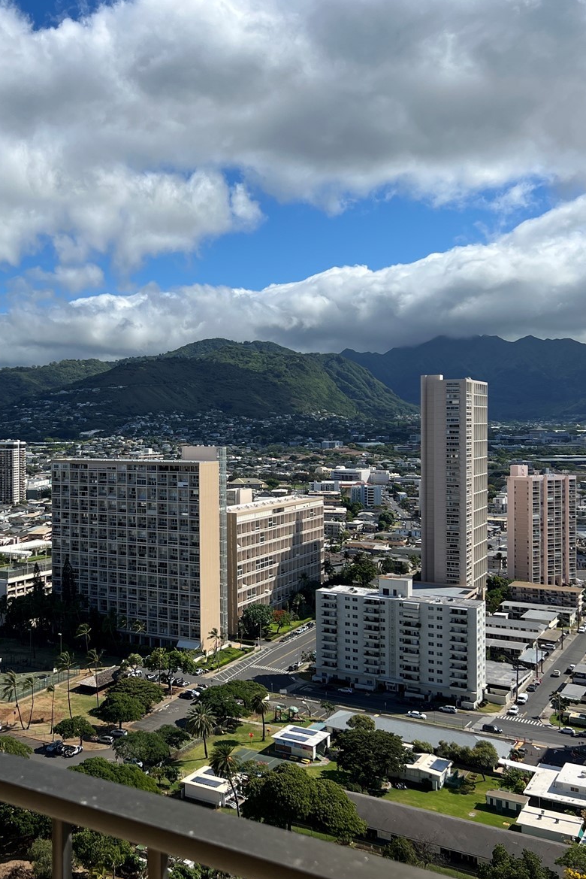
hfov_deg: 34.6
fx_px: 903
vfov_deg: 51.9
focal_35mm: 37
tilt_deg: -0.9
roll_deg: +1.3
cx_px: 100
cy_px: 436
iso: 50
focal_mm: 5.7
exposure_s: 1/6211
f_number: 1.5
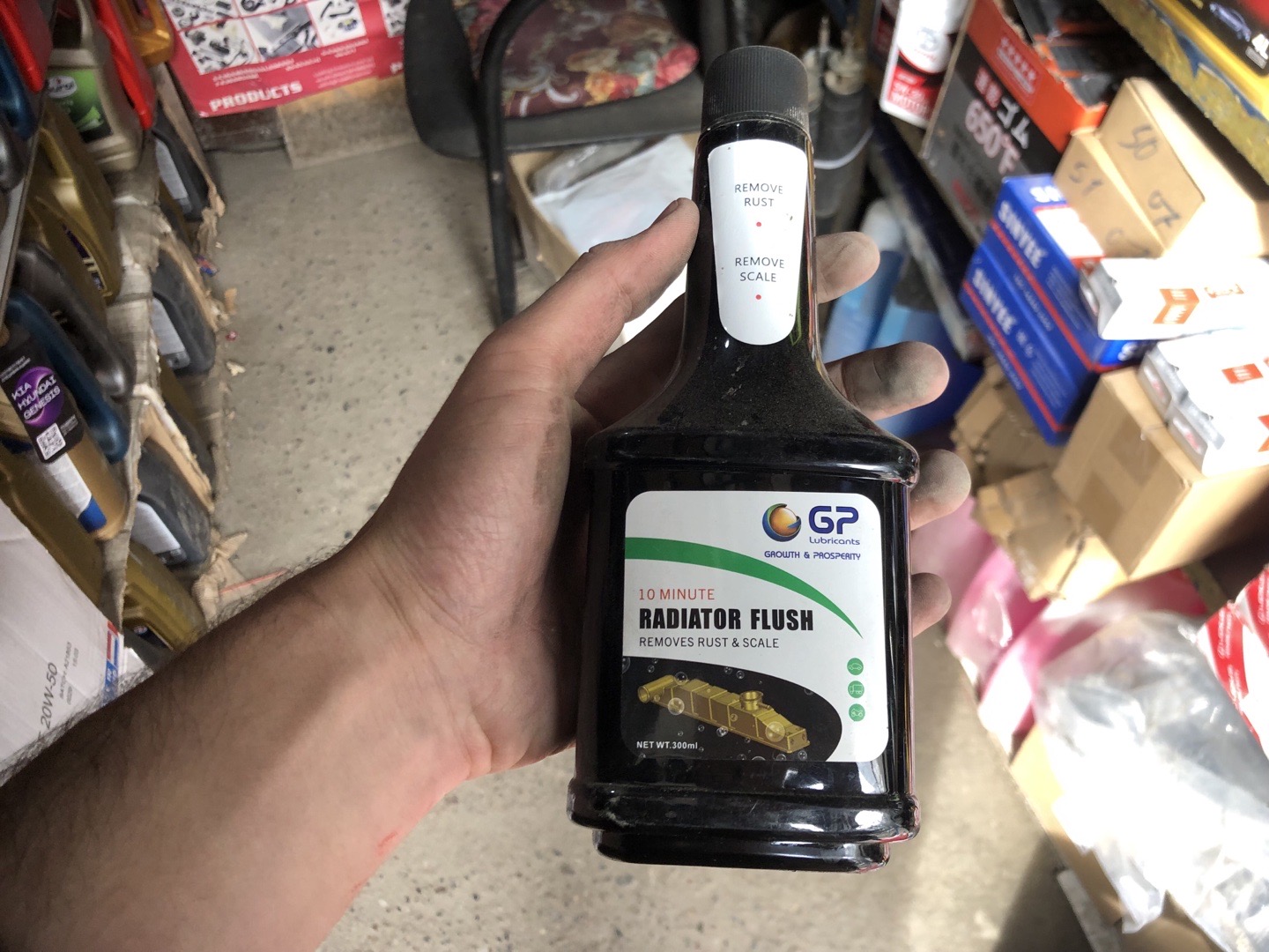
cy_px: 476
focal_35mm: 28
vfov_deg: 49.7
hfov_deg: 63.4
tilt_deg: -52.3
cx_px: 634
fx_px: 1026
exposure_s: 1/30
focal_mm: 4
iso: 25
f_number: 1.8
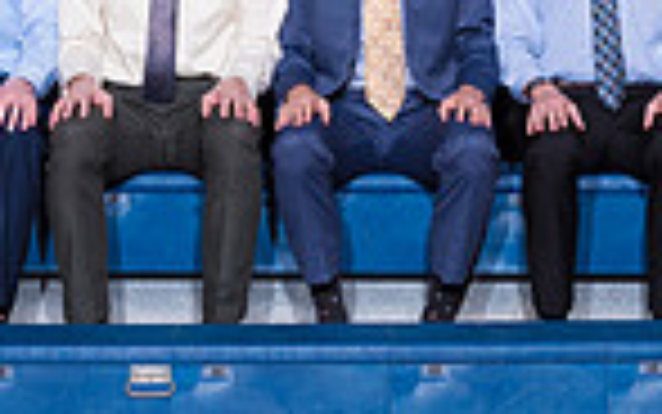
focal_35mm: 222
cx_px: 357
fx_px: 4007
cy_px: -149
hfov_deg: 9.4
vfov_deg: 5.9
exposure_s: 1/250
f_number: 7.1
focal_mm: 45
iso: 320
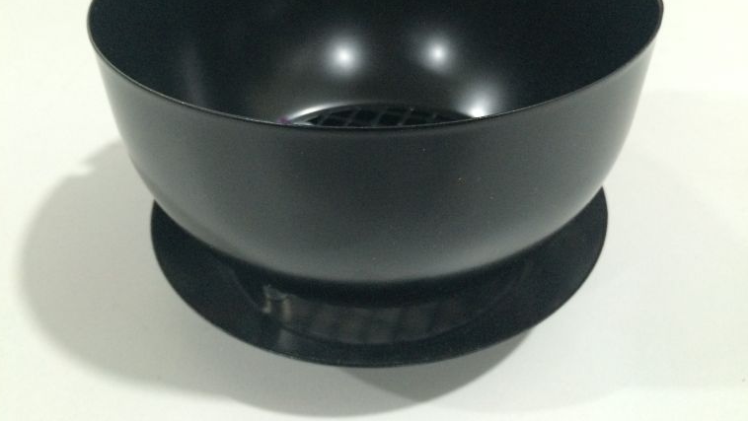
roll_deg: -0.1
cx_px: 371
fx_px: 635
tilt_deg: -35.5
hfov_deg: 61.0
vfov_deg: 36.6
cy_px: 170
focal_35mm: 32
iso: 250
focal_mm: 4.15
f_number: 2.2
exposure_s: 1/30
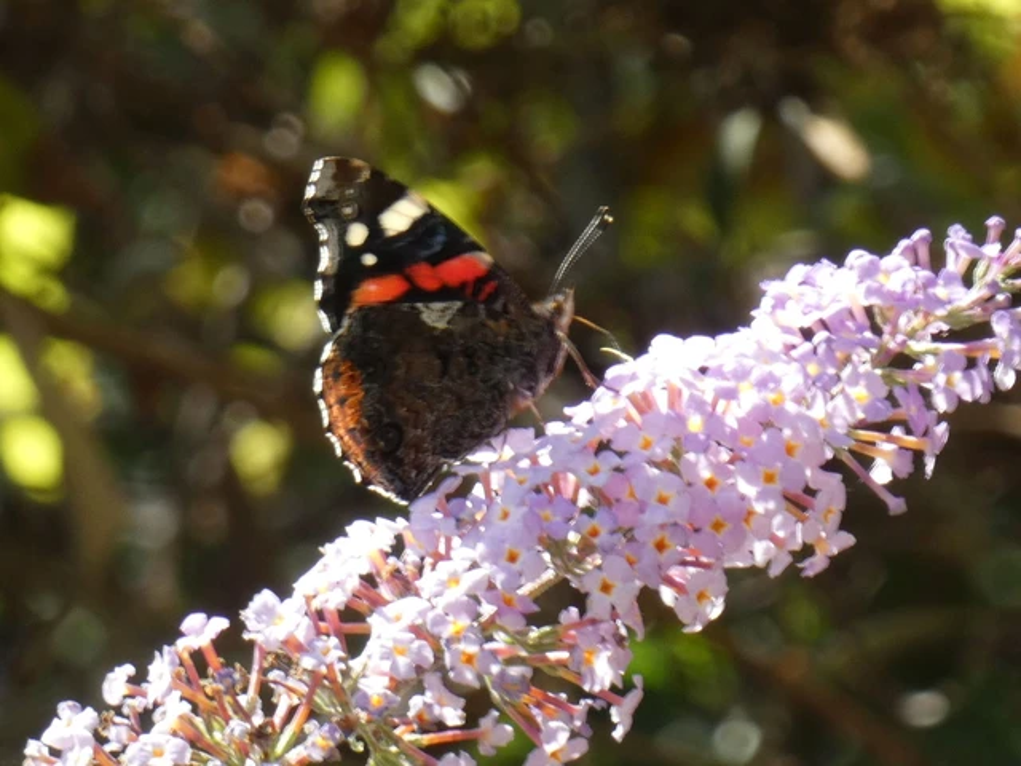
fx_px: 9704
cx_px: 510
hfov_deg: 6.0
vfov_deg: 4.5
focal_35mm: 329
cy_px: 383
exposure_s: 1/80
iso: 125
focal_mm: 58.9
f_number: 5.6
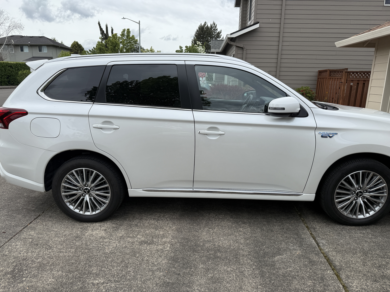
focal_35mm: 24
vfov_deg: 56.8
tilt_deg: -12.2
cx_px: 195
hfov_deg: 71.6
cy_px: 146
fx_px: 270
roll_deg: -1.8
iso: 80
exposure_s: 1/3021
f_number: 1.78
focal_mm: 6.76
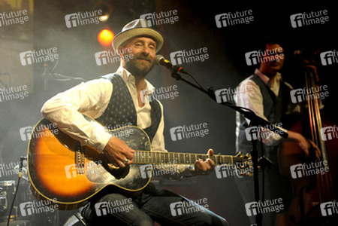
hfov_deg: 38.2
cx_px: 169
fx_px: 488
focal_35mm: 52
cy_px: 113
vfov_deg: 26.0
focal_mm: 52
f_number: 3.5
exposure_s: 1/320
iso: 1600
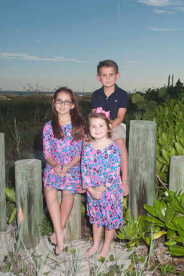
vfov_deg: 40.4
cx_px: 96
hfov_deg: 27.5
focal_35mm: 49
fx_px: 376
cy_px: 143
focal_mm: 31
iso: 100
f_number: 8
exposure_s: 1/250
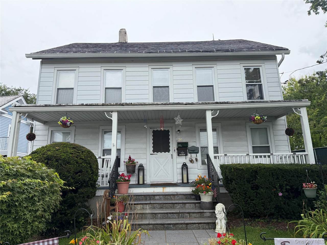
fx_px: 227
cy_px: 122
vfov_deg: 56.8
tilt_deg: +12.8
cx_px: 164
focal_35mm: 24
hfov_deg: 71.6
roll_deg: +1.2
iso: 100
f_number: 1.78
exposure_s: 1/1230
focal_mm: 6.76
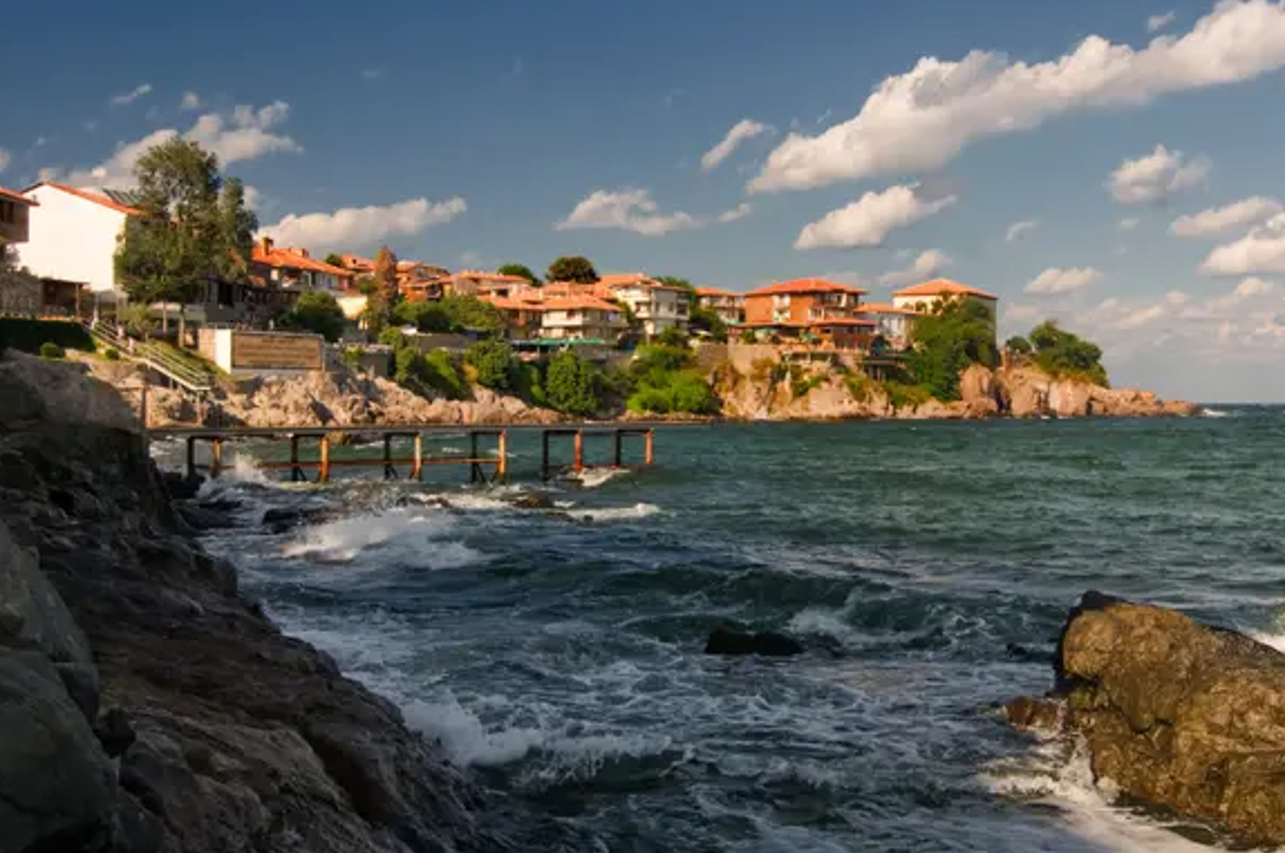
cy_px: 394
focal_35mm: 47
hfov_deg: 41.9
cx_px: 707
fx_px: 1675
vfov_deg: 28.6
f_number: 8
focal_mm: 24
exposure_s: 1/125
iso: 200
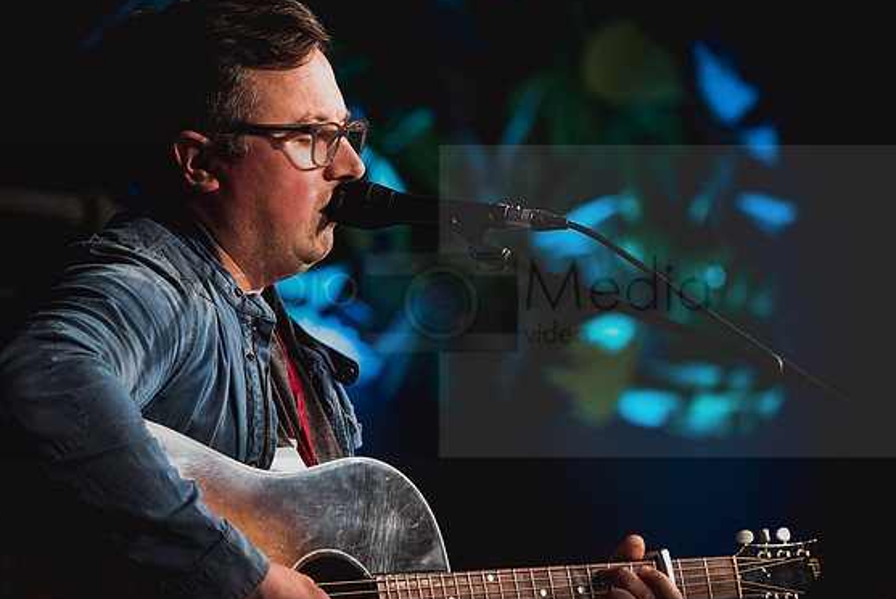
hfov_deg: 9.1
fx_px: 5652
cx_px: 441
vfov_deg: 6.1
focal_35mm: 227
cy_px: 300
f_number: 5.6
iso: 4000
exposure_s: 1/125
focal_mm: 218
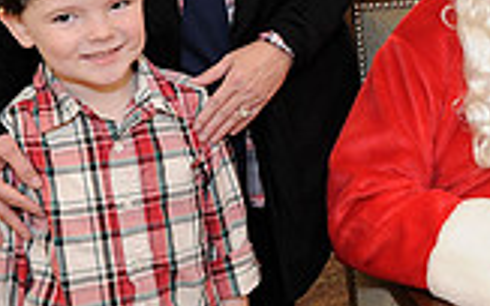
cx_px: 613
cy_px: 27
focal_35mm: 98
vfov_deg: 13.2
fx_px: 1309
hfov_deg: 19.7
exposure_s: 1/100
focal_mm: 27
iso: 1600
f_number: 4
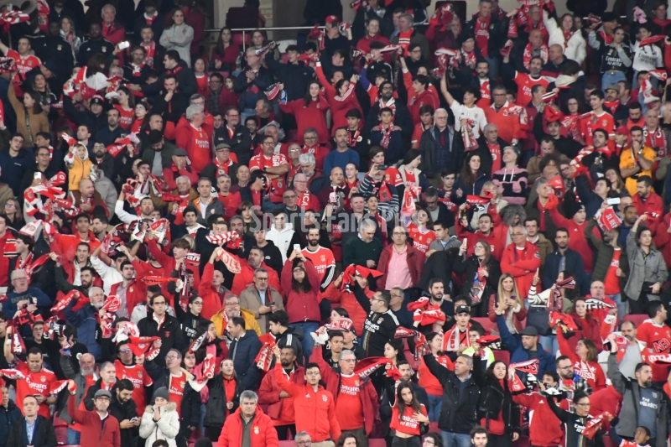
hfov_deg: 5.2
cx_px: 336
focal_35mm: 400
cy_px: 224
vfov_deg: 3.4
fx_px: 7454
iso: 4500
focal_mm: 200
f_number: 5.6
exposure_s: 1/400
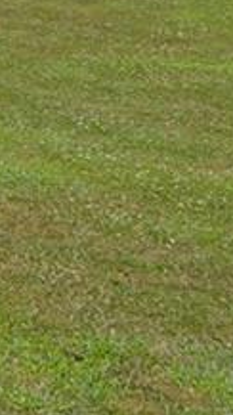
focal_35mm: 163
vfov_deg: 12.6
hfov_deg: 6.3
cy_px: -186
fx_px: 1791
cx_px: -661
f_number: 8
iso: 100
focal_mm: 22
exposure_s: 1/250
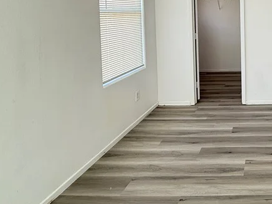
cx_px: 263
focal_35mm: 33
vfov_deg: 39.8
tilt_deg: -2.0
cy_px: 19
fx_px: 259
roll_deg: +1.1
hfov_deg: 47.4
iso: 250
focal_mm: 2.22
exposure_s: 1/120
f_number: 2.2
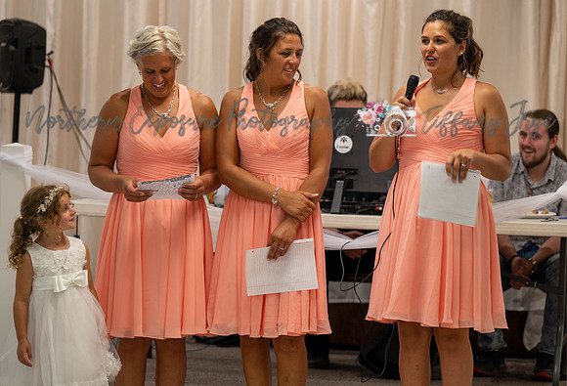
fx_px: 2116
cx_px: 318
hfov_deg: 15.3
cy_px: 175
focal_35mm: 133
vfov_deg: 10.4
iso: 720
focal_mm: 120
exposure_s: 1/125
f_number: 2.8
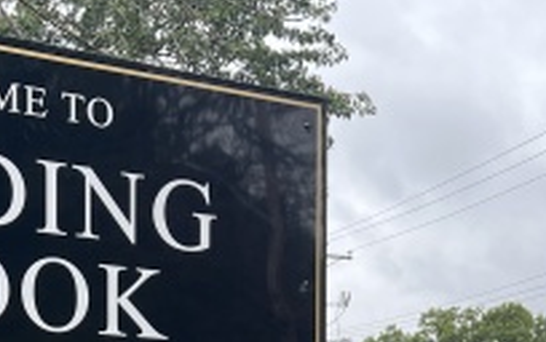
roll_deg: +0.4
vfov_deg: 14.5
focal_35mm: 81
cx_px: 83
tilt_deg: -1.9
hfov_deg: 24.9
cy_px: 590
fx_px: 1207
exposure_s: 1/413
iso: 50
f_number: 1.5
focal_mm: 5.7
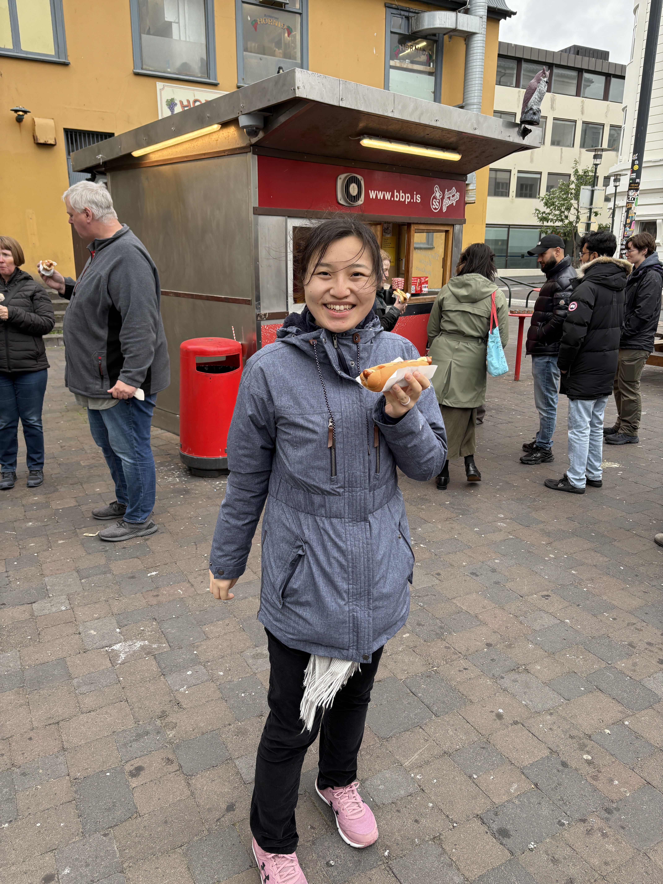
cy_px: 442
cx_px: 332
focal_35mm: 26
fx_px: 664
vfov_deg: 67.3
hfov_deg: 53.1
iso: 64
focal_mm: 5.96
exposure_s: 1/290
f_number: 1.6
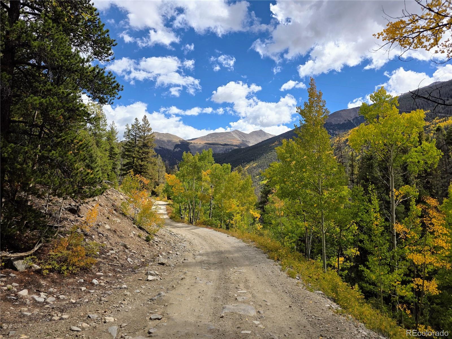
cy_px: 170
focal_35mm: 23
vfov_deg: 58.9
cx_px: 226
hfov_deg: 73.9
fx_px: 300
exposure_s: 1/6150
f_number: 1.7
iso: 80
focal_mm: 6.3
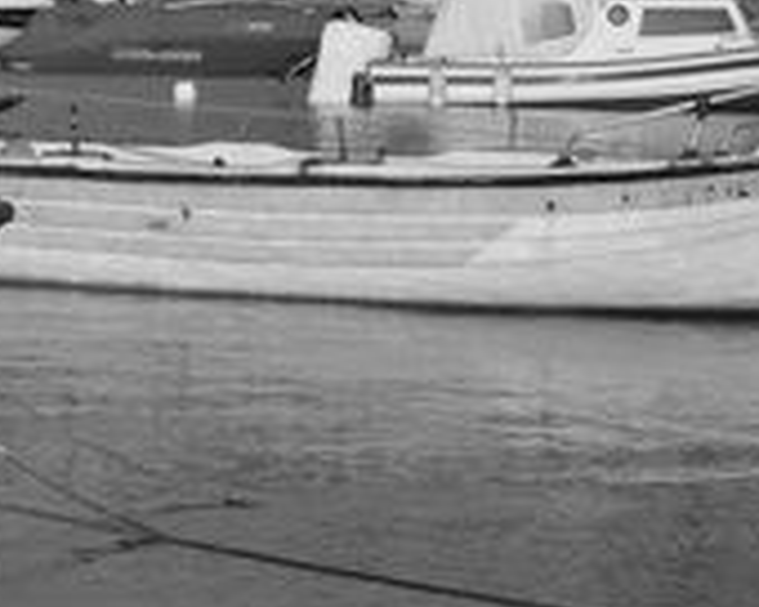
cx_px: -250
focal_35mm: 198
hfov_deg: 9.6
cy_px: -18
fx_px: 4448
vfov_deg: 7.8
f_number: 10
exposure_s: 1/320
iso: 160
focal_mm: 27
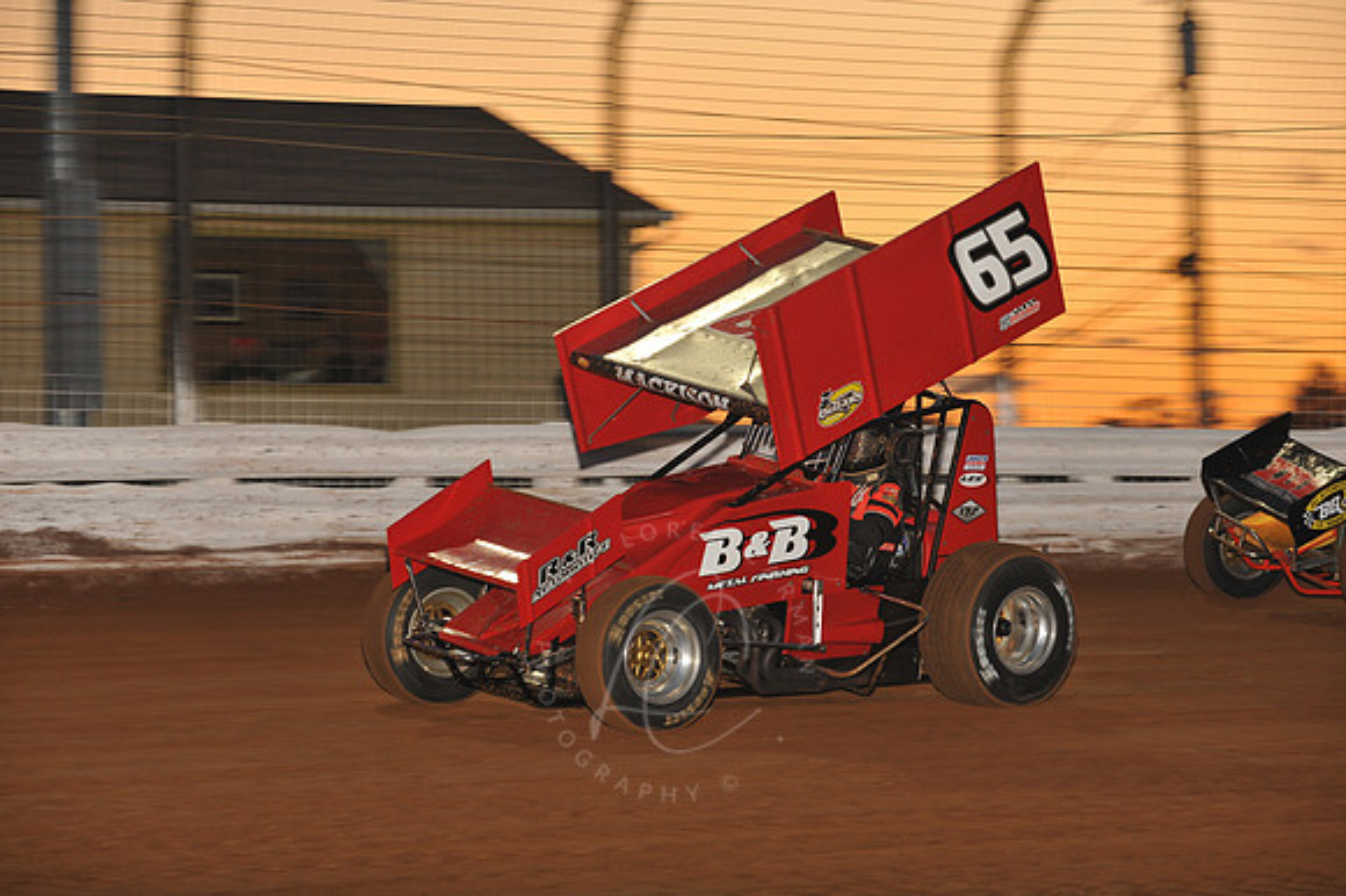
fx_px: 4484
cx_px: 673
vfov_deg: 11.4
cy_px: 448
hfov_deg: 17.1
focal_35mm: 120
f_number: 6.3
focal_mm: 120
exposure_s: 1/320
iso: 640
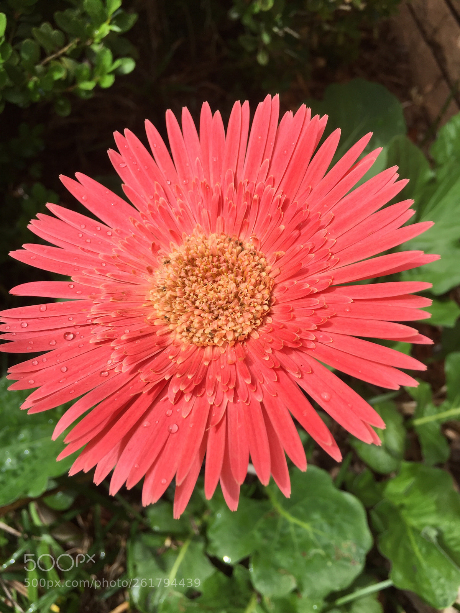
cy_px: 306
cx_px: 230
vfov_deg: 61.7
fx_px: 514
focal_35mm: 29
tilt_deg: -54.4
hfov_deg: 48.2
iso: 32
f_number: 2.2
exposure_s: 1/860
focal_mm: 4.15
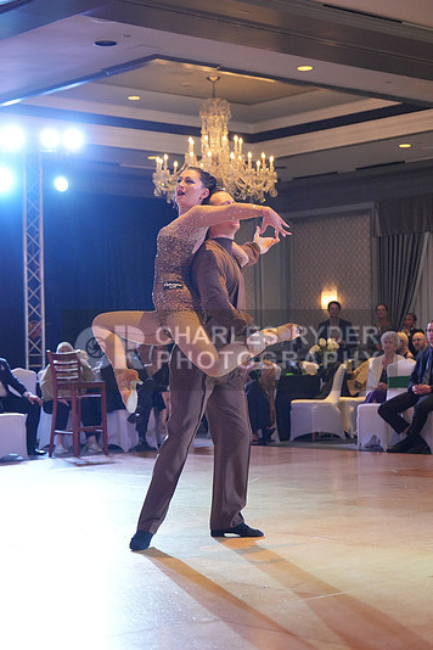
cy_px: 351
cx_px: 230
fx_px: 1371
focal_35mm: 76
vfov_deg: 26.6
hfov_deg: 17.9
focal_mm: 70
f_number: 4
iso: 4000
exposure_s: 1/400
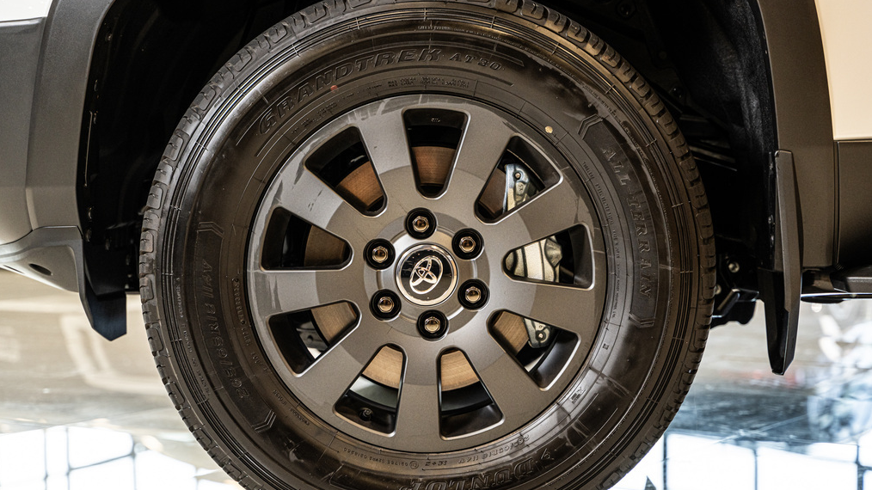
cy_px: 277
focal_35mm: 74
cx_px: 435
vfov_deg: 16.3
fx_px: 1711
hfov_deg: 28.6
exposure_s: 1/200
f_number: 4
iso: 640
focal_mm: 70
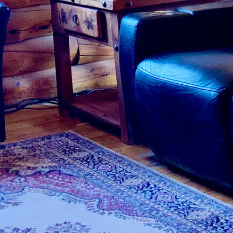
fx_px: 914
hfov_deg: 14.4
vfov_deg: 13.6
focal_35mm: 120
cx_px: 34
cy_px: -127
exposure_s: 1/60
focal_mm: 3
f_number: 1.8
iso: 80
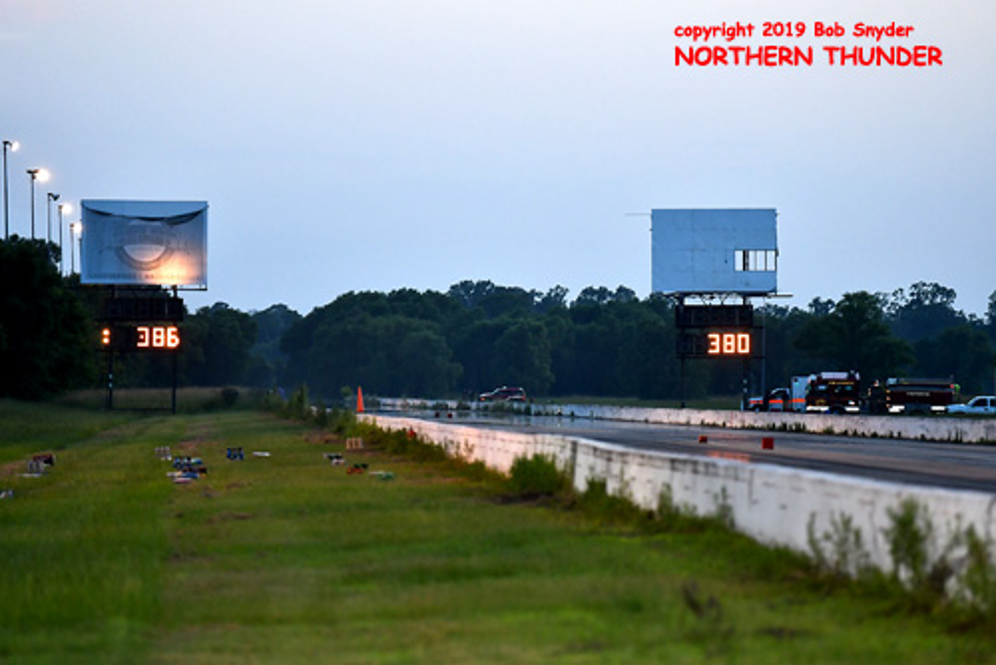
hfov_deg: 8.6
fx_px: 6644
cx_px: 498
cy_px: 332
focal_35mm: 240
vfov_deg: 5.7
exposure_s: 1/250
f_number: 2.8
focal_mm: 160
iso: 800
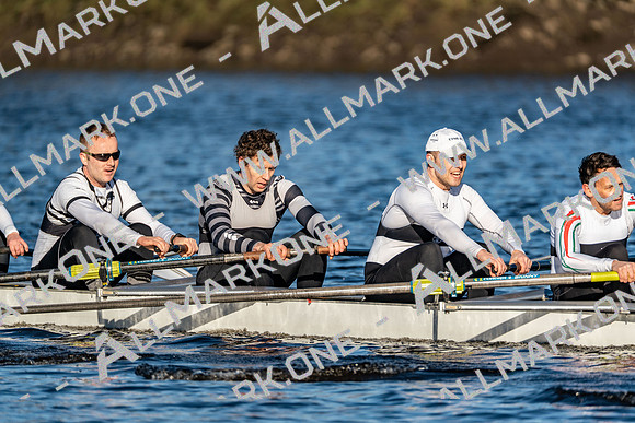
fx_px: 10585
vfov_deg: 2.3
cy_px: 212
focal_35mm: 600
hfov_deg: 3.4
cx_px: 318
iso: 320
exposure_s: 1/2000
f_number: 6.3
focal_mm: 600
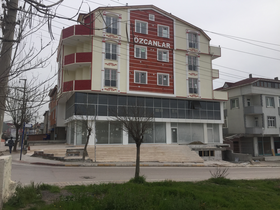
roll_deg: +0.2
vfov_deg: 48.2
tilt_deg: +8.8
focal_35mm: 29
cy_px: 105
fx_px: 235
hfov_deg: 61.7
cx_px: 140
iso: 32
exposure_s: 1/2639
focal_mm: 4.15
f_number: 2.2
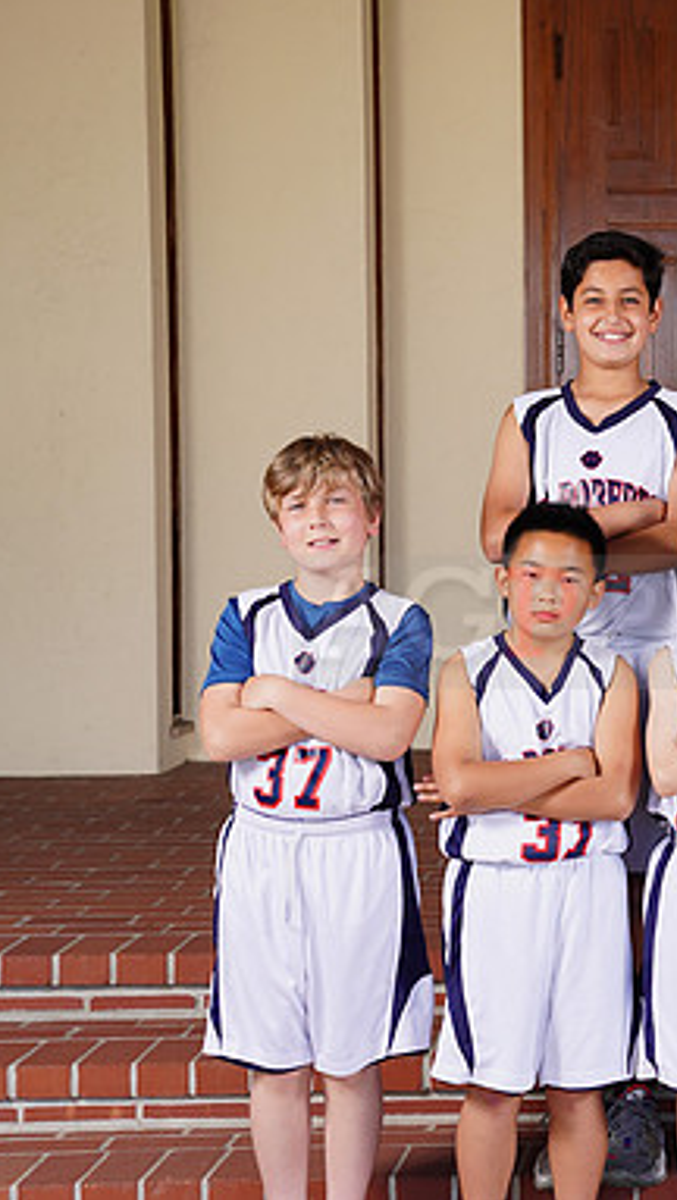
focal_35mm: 92
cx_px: 818
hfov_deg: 12.8
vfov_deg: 23.2
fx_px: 2930
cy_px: 597
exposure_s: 1/200
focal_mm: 58
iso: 200
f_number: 5.6
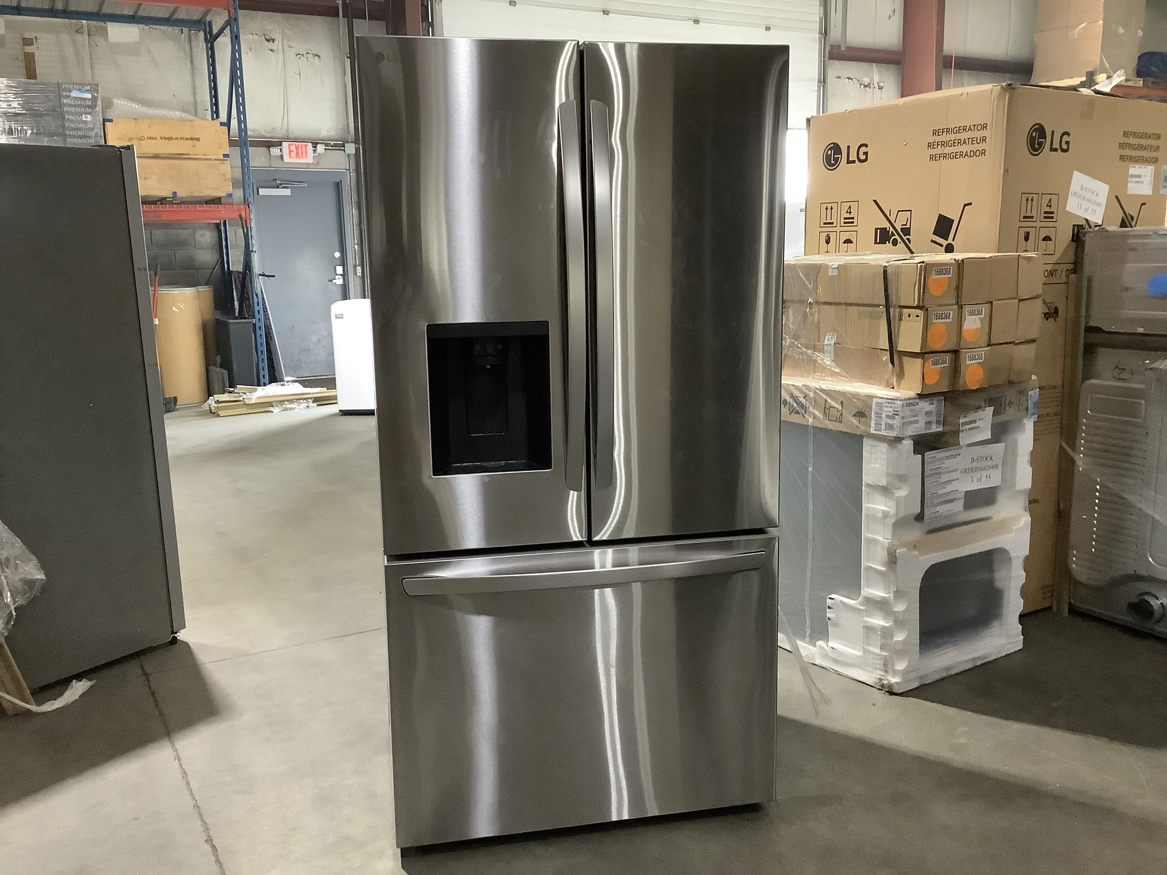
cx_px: 584
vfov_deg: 45.4
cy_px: 438
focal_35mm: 31
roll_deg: +0.8
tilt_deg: -9.1
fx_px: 1045
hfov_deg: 58.4
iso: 400
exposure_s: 1/60
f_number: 2.4
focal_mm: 3.3
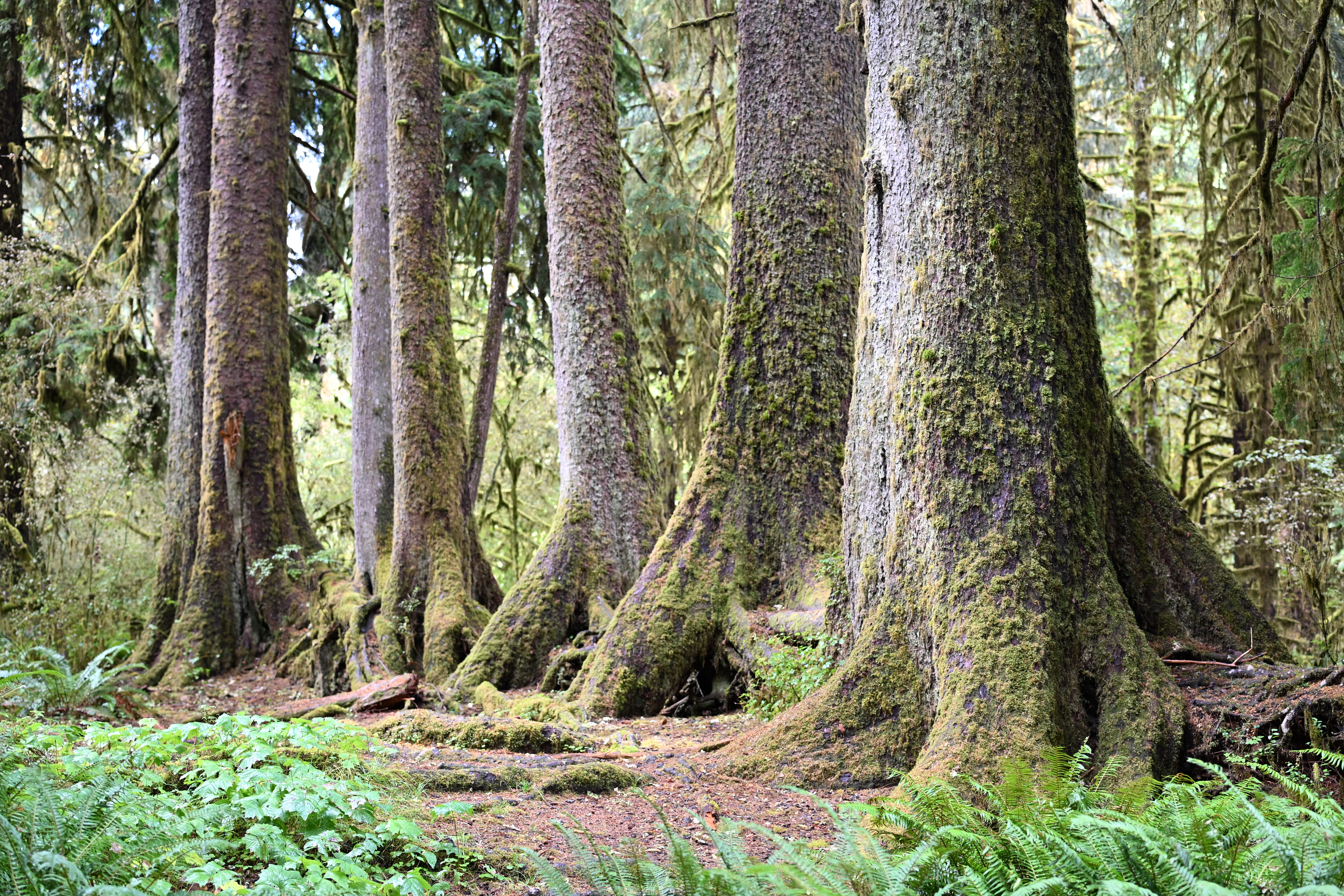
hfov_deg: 39.6
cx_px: 672
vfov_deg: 27.0
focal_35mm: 50
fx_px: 1867
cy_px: 448
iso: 450
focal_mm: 50
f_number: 2.8
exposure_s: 1/125
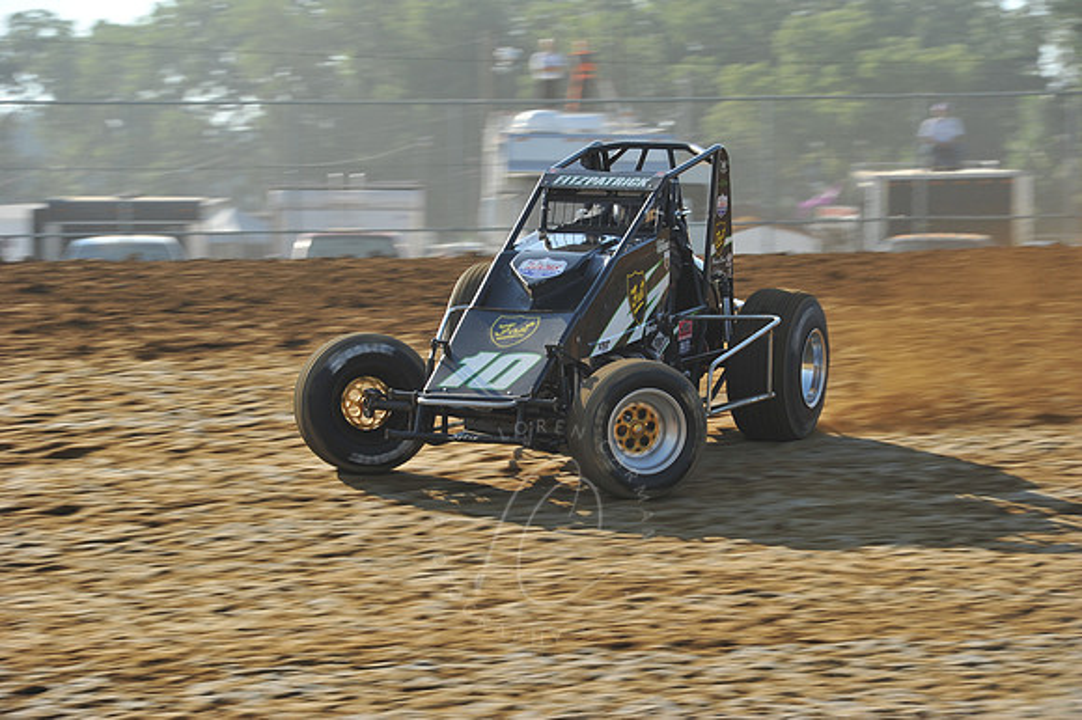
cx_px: 541
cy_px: 360
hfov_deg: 12.8
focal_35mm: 160
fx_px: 4806
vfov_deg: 8.6
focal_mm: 160
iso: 320
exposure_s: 1/320
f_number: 10
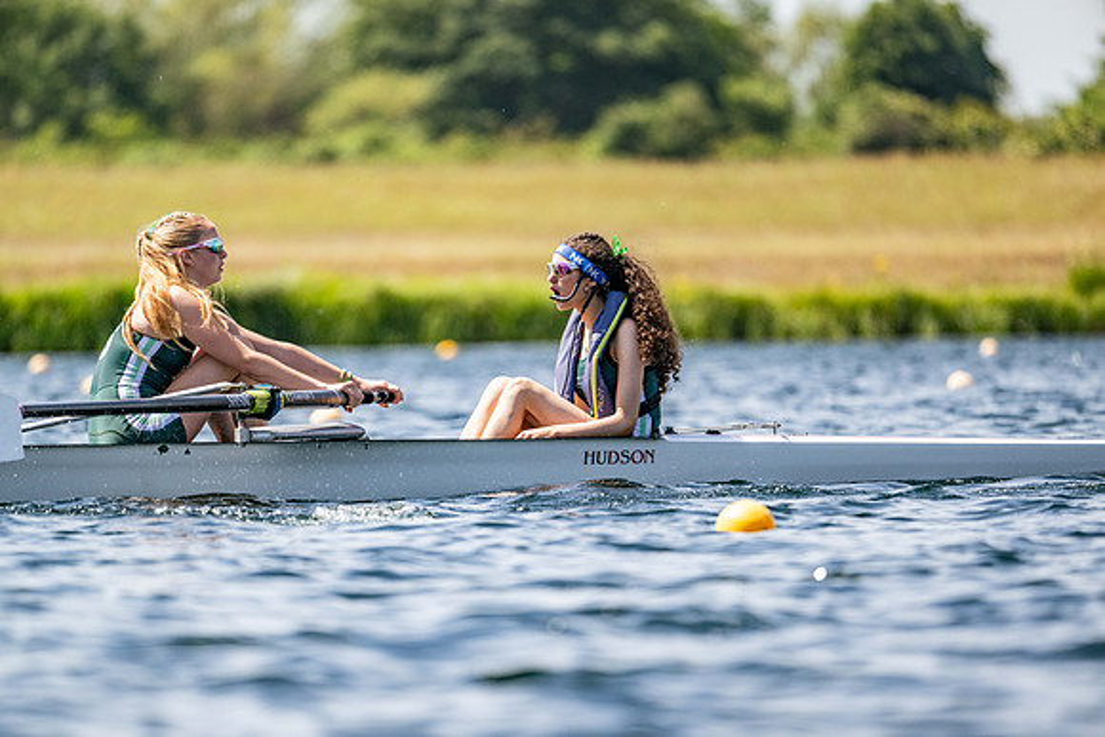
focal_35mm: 400
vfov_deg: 3.4
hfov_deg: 5.2
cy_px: 368
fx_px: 12280
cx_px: 552
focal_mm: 400
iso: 250
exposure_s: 1/2500
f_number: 4.5
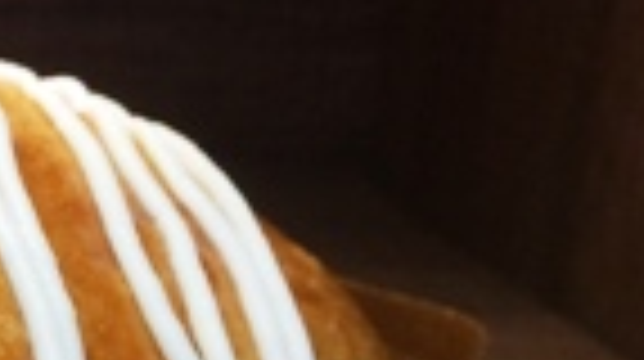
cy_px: 464
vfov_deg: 11.9
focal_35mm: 99
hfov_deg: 18.9
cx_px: -333
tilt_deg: -22.3
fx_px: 1688
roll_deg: -1.0
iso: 100
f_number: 2.2
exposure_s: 1/30
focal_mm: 4.15
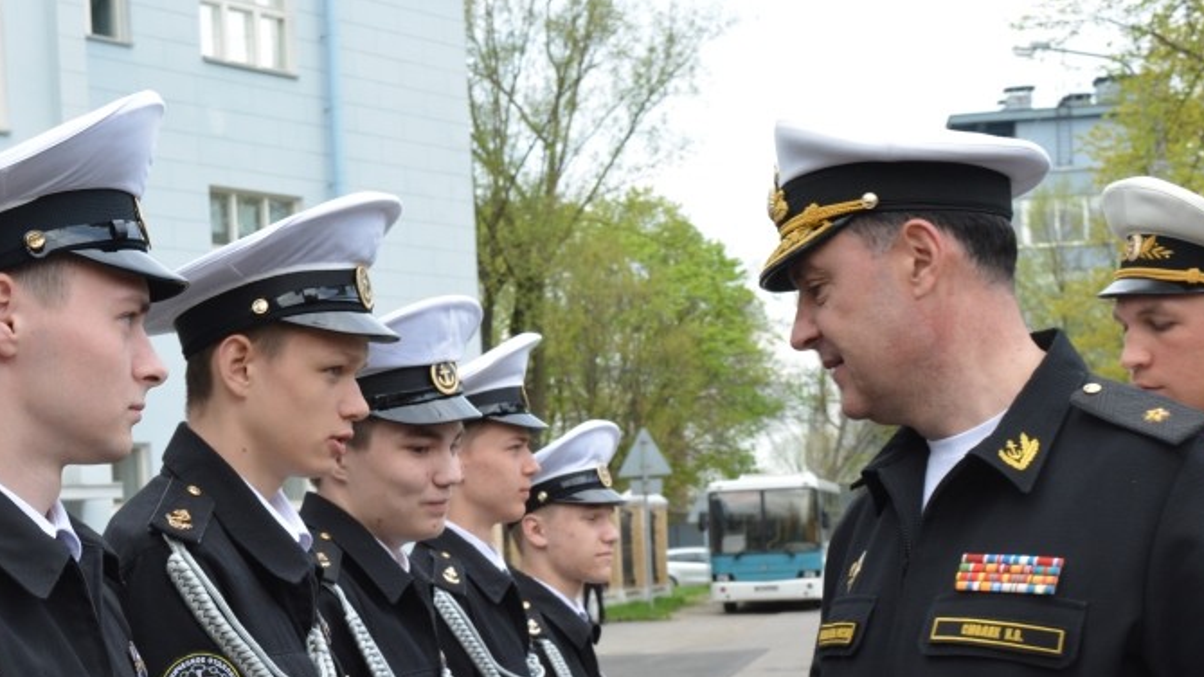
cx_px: 479
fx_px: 2228
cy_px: 608
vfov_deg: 17.0
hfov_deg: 30.2
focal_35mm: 70
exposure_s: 1/160
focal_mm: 29
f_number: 9
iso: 400
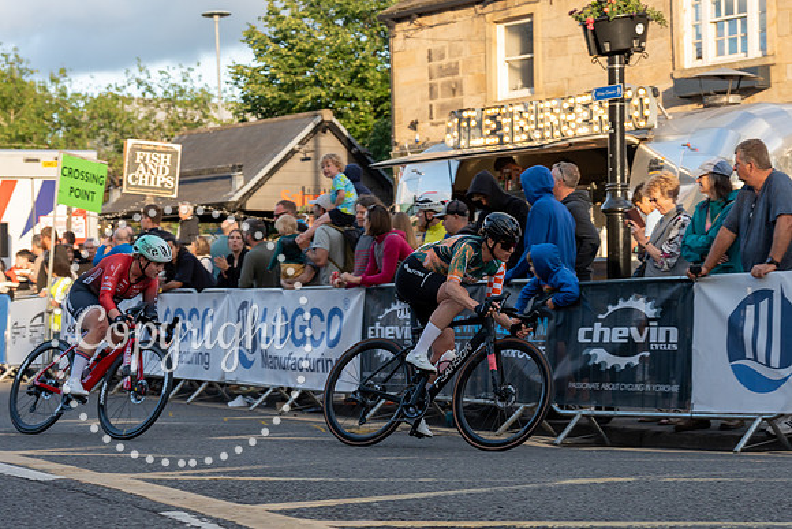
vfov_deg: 15.9
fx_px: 1895
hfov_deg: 23.6
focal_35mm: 86
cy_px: 325
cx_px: 487
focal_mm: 70
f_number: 5
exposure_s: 1/1000
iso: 1000
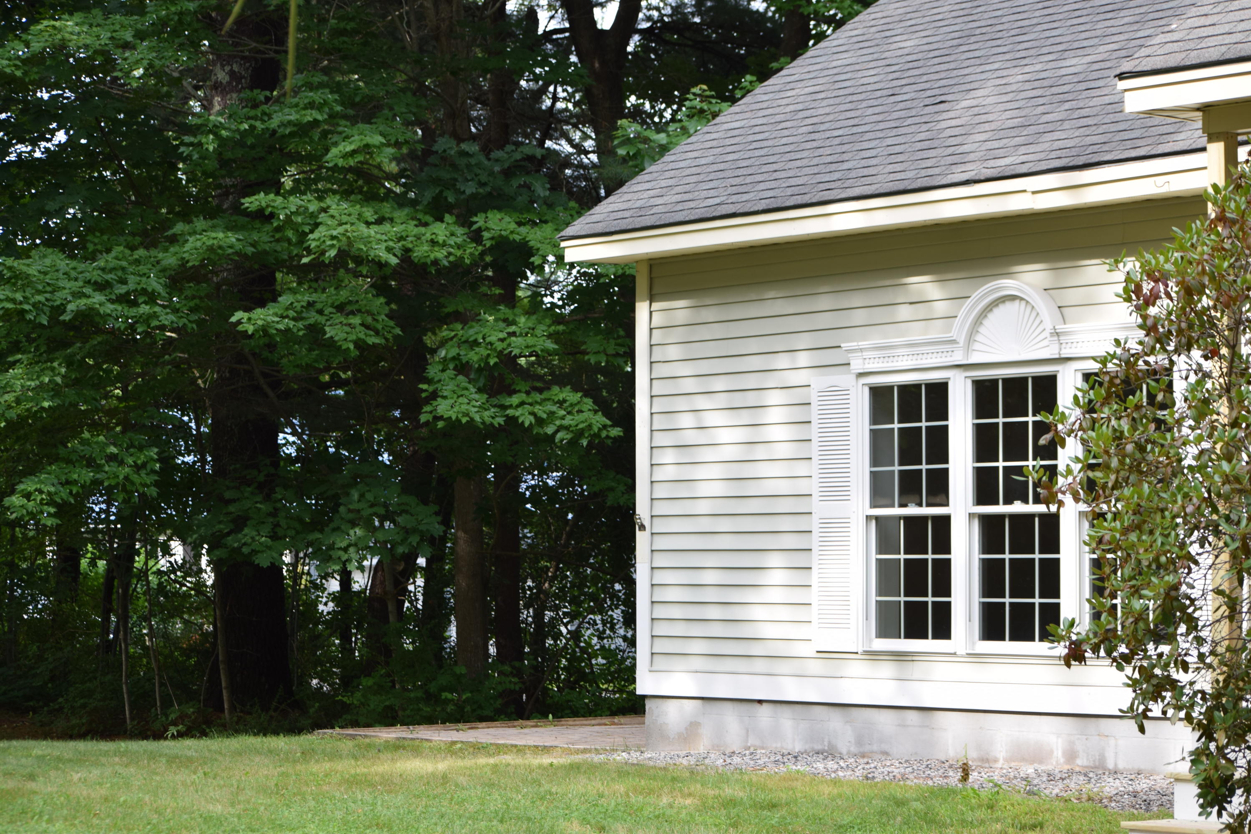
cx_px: 626
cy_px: 417
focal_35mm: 82
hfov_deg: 24.6
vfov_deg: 16.6
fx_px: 2867
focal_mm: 55
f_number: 4.5
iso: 100
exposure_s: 1/125
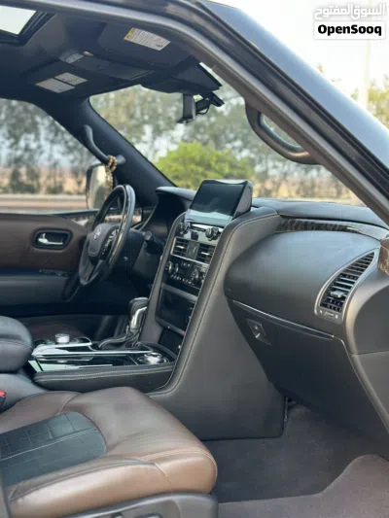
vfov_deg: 39.6
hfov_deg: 30.3
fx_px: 719
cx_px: 194
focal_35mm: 48
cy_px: 259
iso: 200
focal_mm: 6.86
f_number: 1.78
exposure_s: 1/60
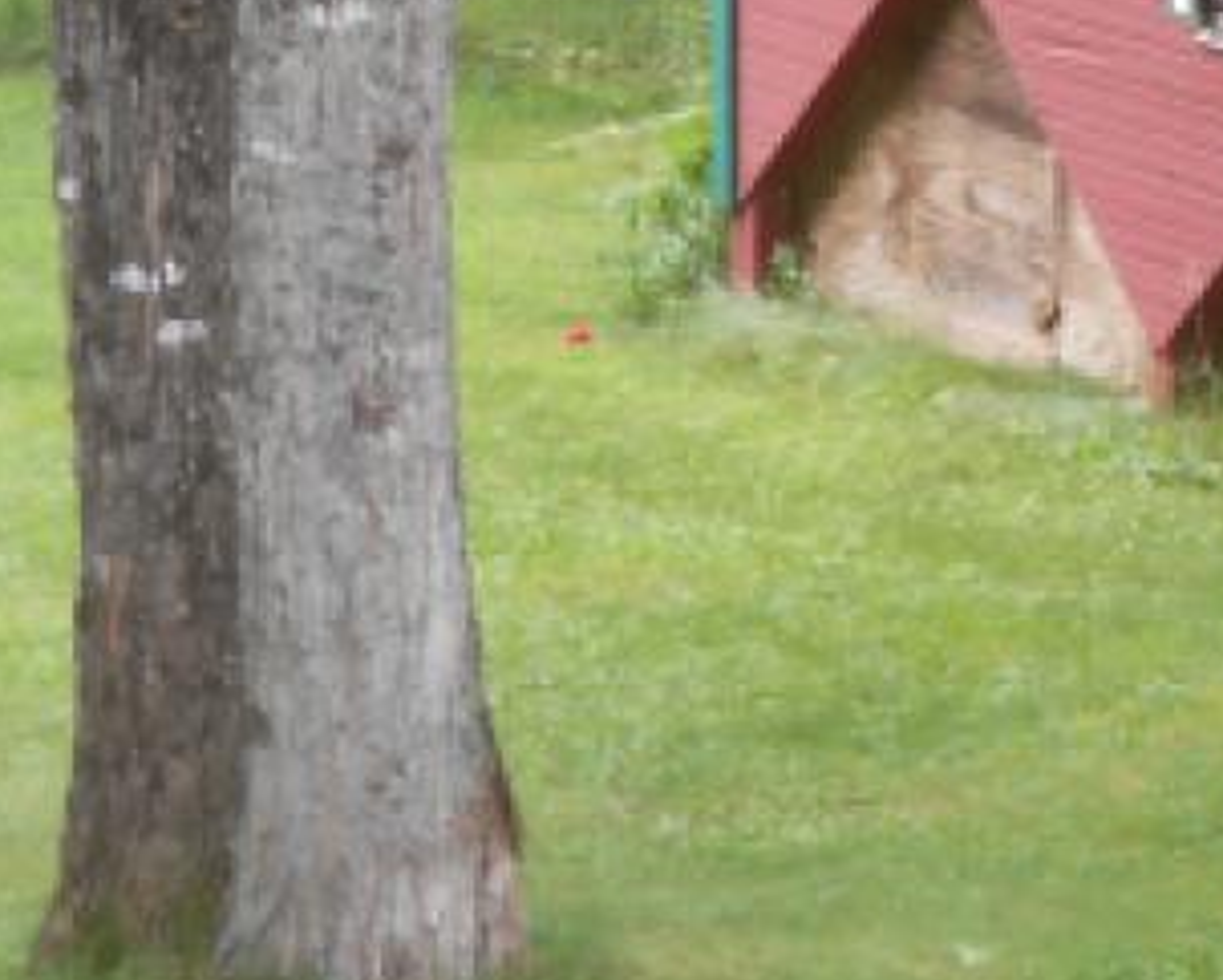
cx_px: 1725
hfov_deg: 11.5
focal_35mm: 162
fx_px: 5868
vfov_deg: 9.3
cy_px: -480
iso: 125
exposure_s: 1/30
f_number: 4.8
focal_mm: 8.8
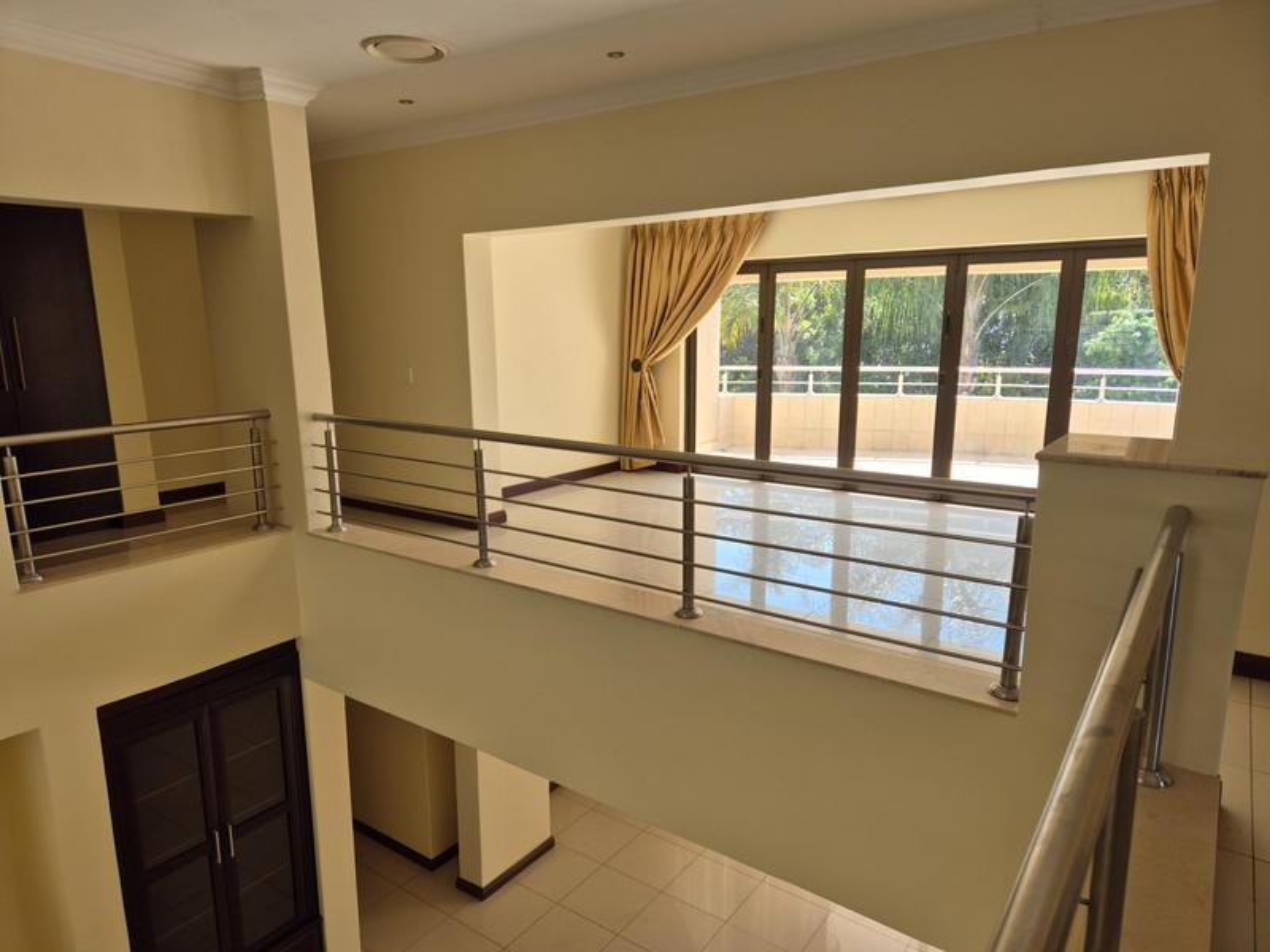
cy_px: 476
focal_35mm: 23
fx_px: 844
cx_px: 635
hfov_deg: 73.9
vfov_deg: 58.9
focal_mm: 5.4
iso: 25
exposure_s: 1/180
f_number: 1.8
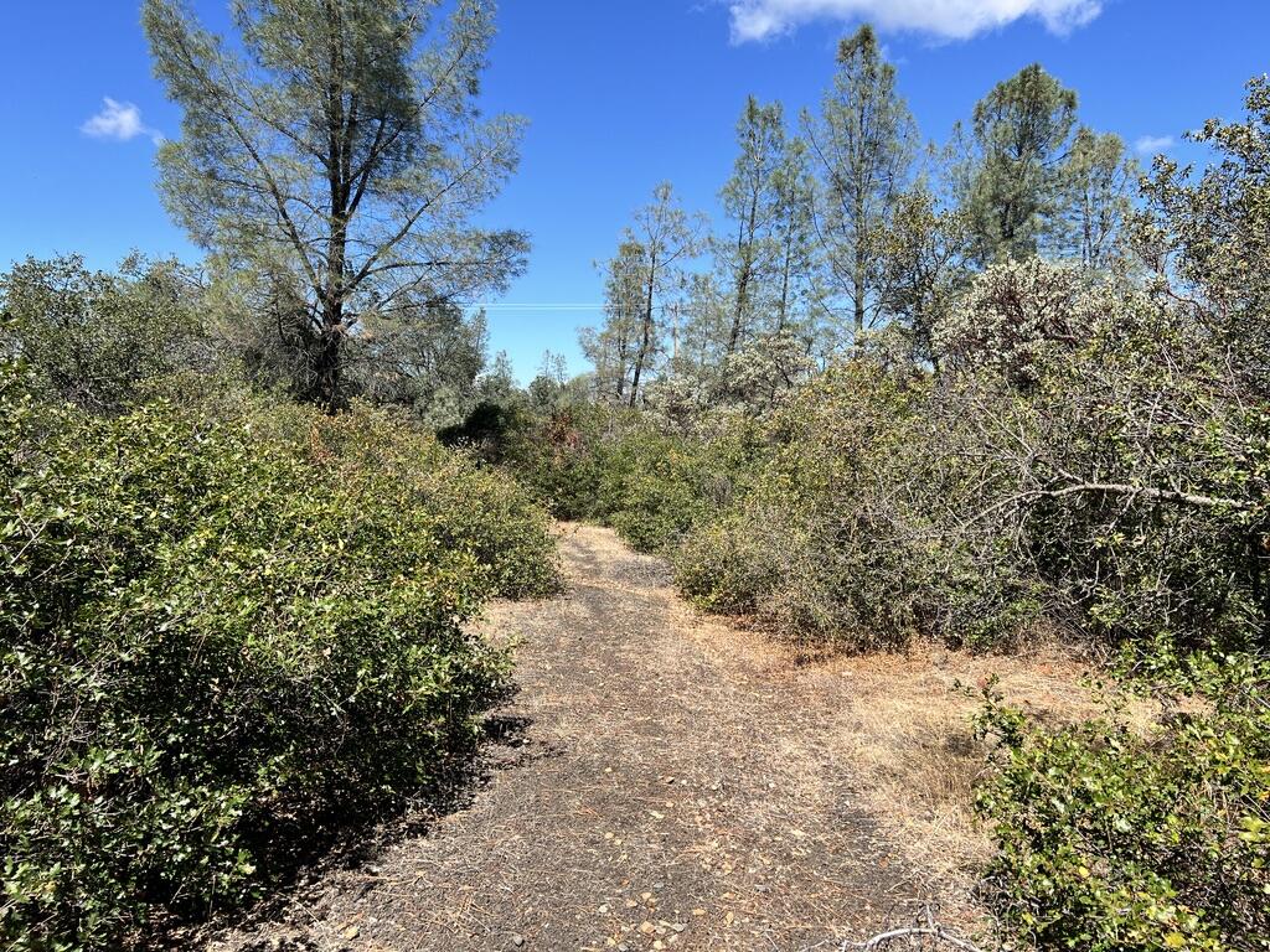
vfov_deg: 53.1
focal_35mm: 26
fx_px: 954
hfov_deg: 67.3
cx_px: 635
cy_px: 476
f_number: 1.5
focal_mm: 5.7
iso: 50
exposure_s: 1/2513
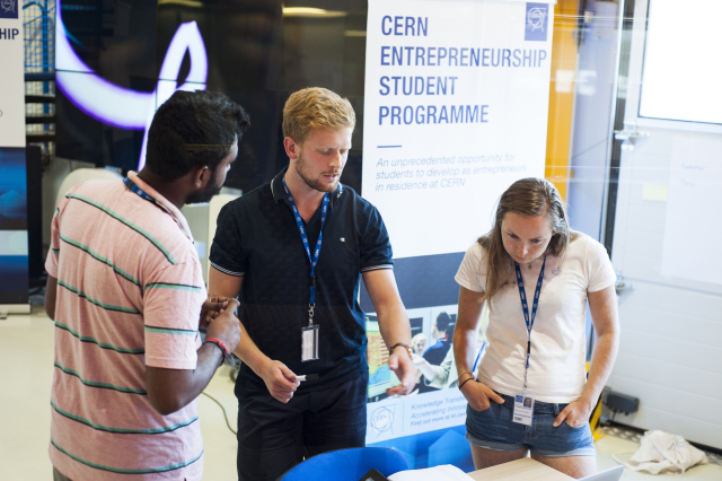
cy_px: 240
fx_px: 1002
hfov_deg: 39.6
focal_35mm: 50
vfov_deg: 27.0
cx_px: 361
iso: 800
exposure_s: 1/125
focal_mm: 50
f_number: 2.5
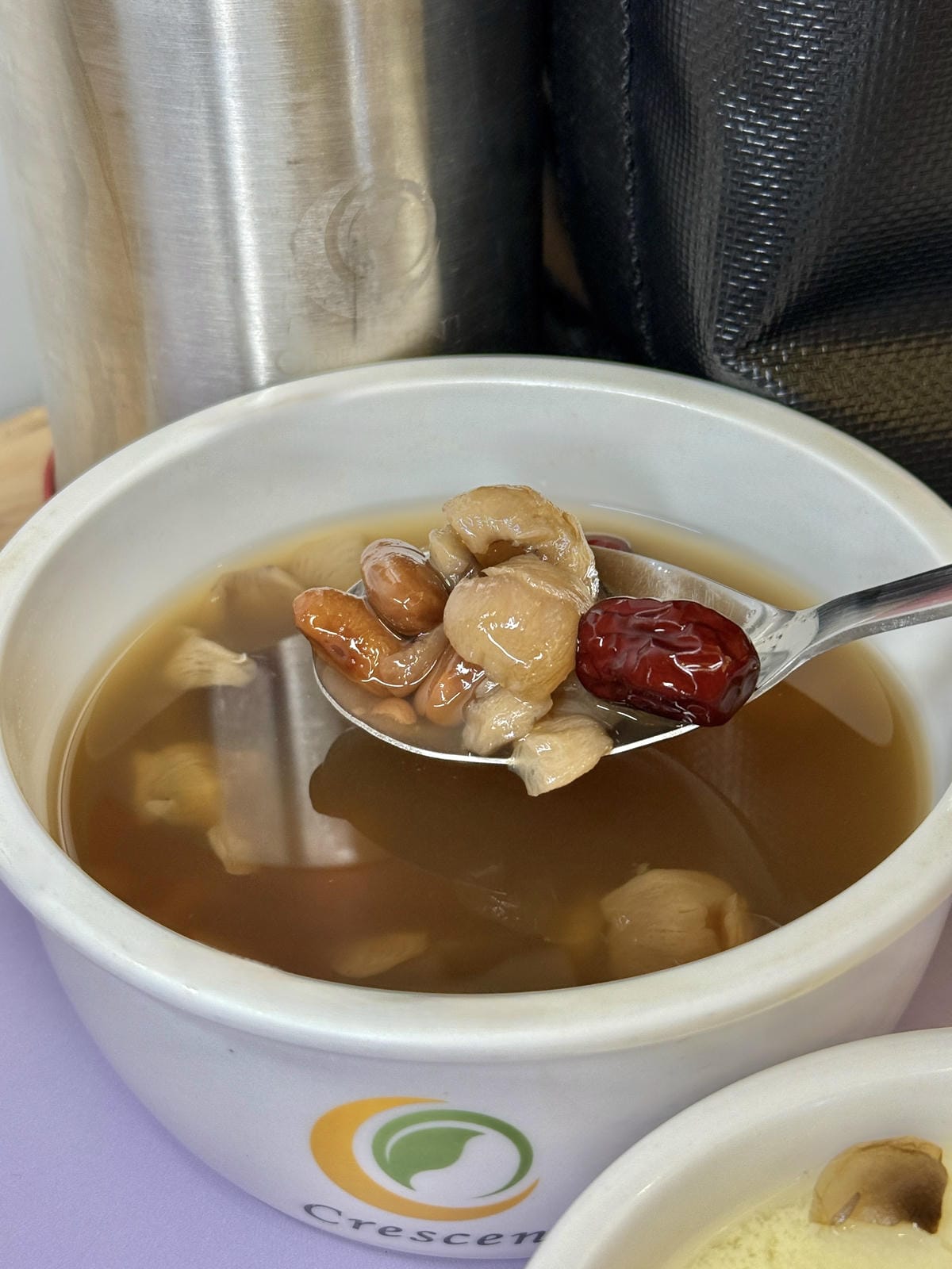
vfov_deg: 39.7
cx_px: 476
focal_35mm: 48
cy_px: 634
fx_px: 1760
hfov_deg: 30.3
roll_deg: +7.4
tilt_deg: -37.1
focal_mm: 6.76
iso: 80
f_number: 1.78
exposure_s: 1/120
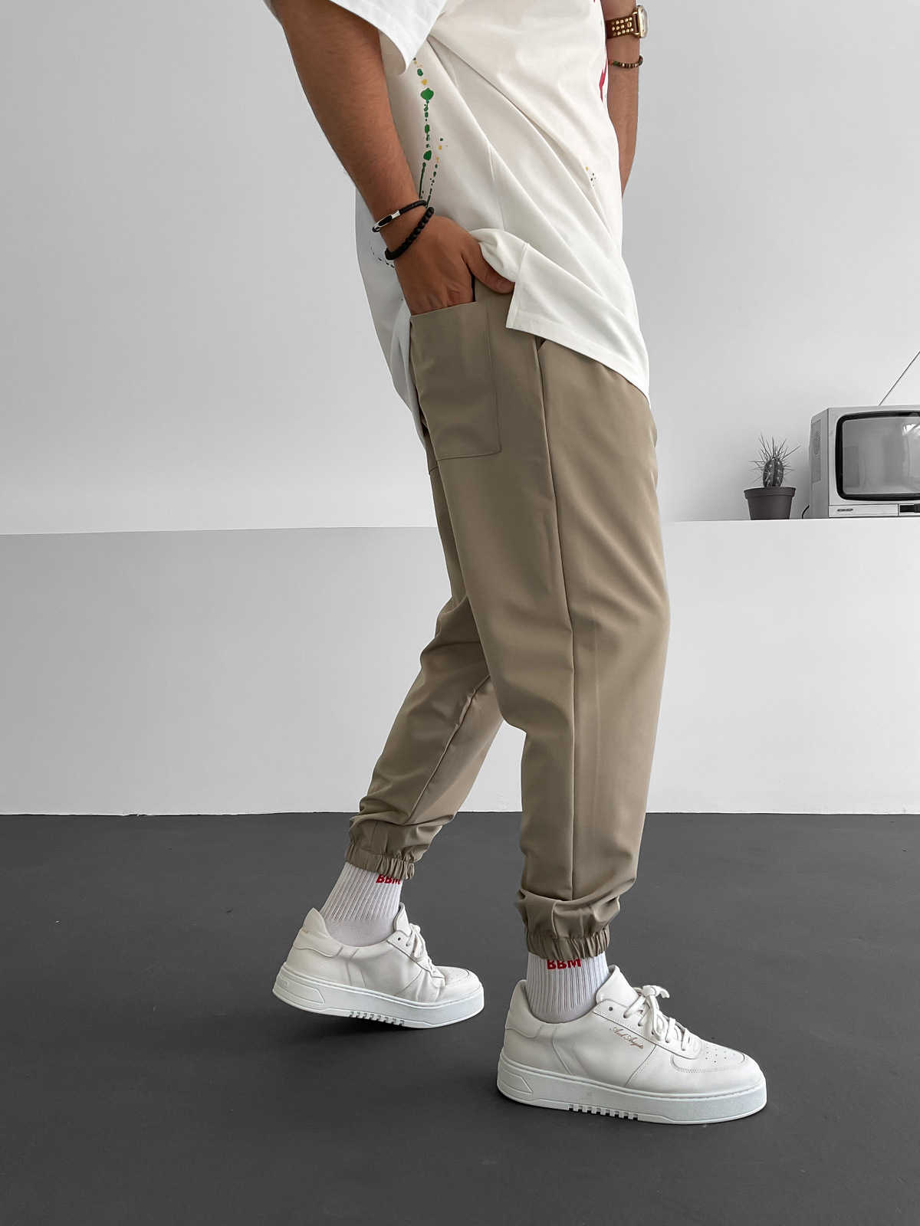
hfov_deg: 48.2
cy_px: 613
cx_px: 460
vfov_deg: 61.7
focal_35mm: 29
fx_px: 1028
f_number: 1.8
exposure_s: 1/120
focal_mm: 3
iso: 32
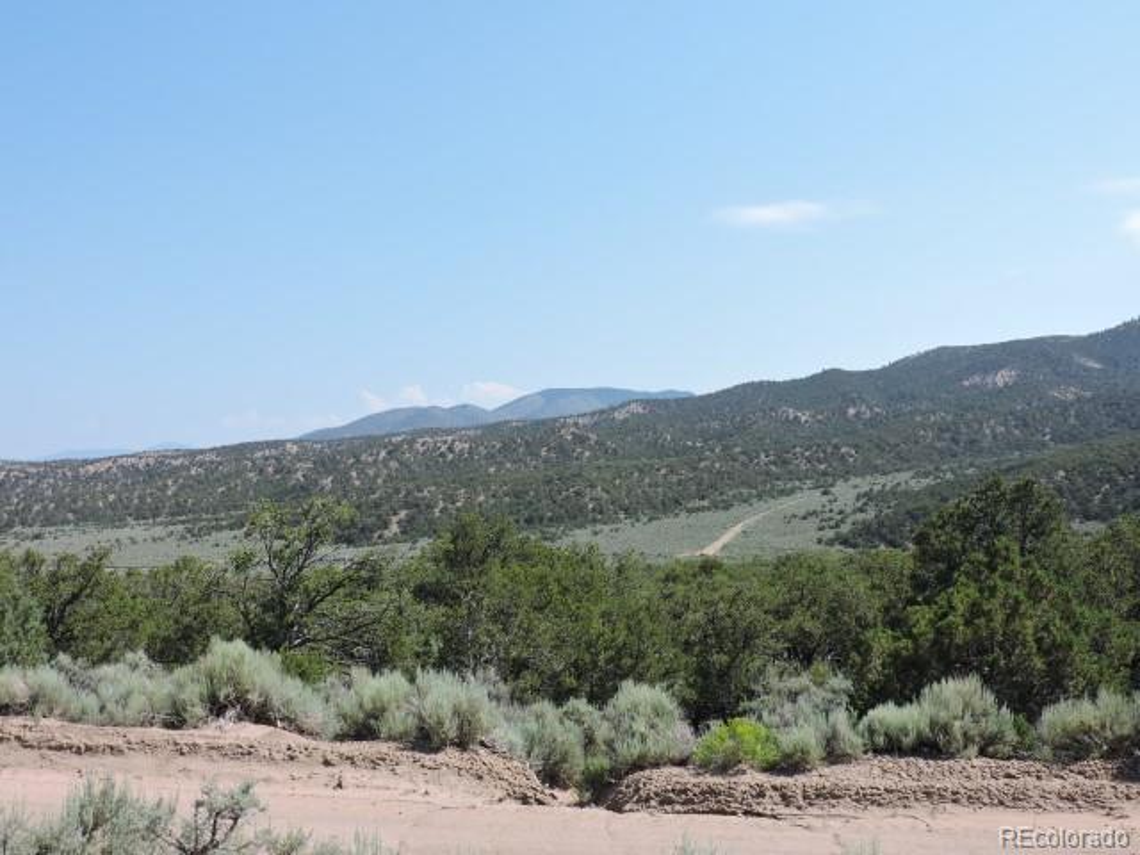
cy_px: 428
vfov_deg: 36.0
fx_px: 1317
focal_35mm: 40
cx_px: 570
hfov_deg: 46.8
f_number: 3.3
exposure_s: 1/1000
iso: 100
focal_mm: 7.1
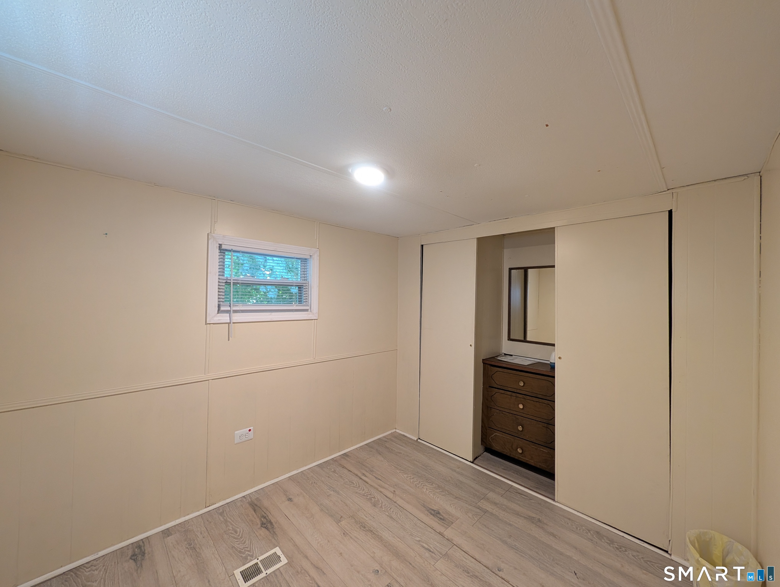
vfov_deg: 94.6
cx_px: 390
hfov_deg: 110.5
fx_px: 271
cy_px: 294
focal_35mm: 12
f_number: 1.7
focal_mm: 2.02
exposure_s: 1/40
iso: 187
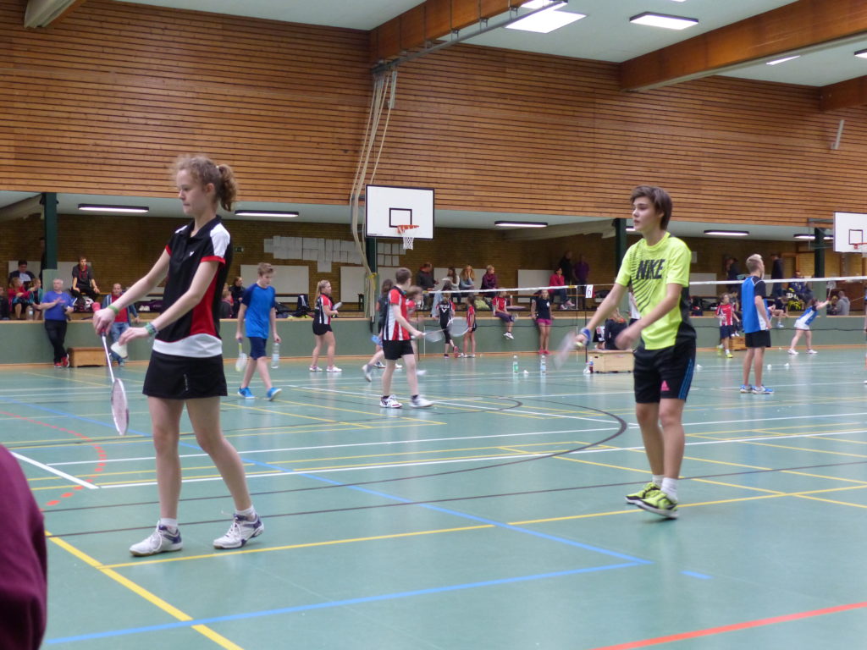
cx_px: 434
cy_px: 325
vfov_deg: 29.7
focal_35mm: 49
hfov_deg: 38.9
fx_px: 1227
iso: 400
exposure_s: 1/50
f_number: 2.8
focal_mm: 8.7
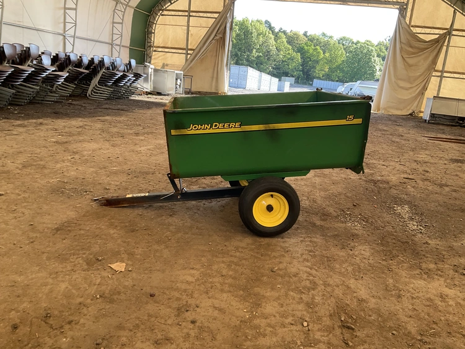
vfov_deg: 48.3
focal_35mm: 29
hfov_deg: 61.6
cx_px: 232
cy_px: 174
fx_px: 390
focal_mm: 3
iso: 25
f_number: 1.8
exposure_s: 1/122
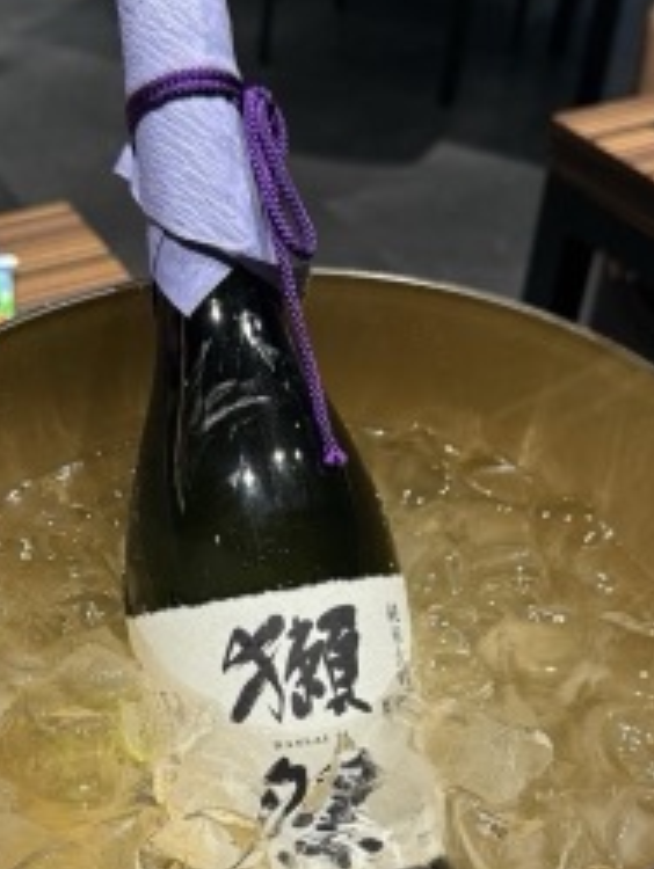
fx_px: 1157
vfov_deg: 40.3
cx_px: 250
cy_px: 629
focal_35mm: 46
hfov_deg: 31.4
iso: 320
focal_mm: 6.76
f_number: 1.78
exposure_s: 1/60
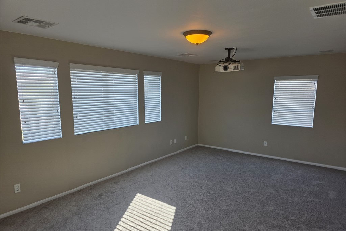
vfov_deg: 53.0
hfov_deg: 73.8
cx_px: 173
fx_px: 231
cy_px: 125
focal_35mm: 24
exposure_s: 1/180
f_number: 1.7
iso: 64
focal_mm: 6.3
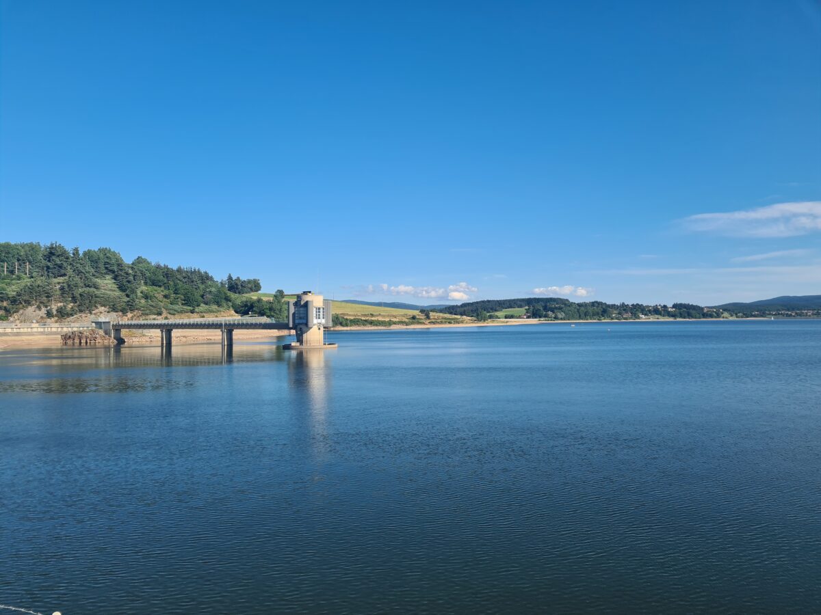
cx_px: 410
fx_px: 617
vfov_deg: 53.1
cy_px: 308
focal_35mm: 26
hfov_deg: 67.3
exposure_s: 1/2296
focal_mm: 5.4
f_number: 1.8
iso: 50
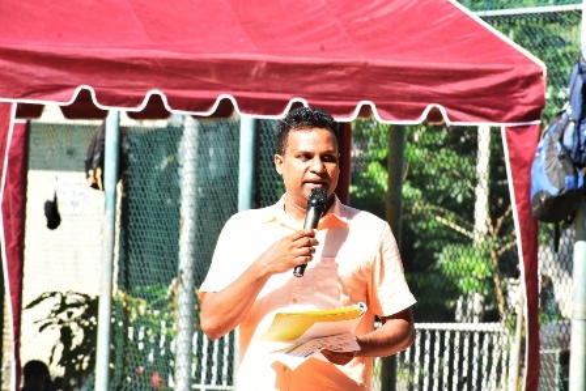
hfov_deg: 7.2
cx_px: 293
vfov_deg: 4.8
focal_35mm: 285
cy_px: 196
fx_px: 4640
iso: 400
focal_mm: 190
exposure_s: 1/100
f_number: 11
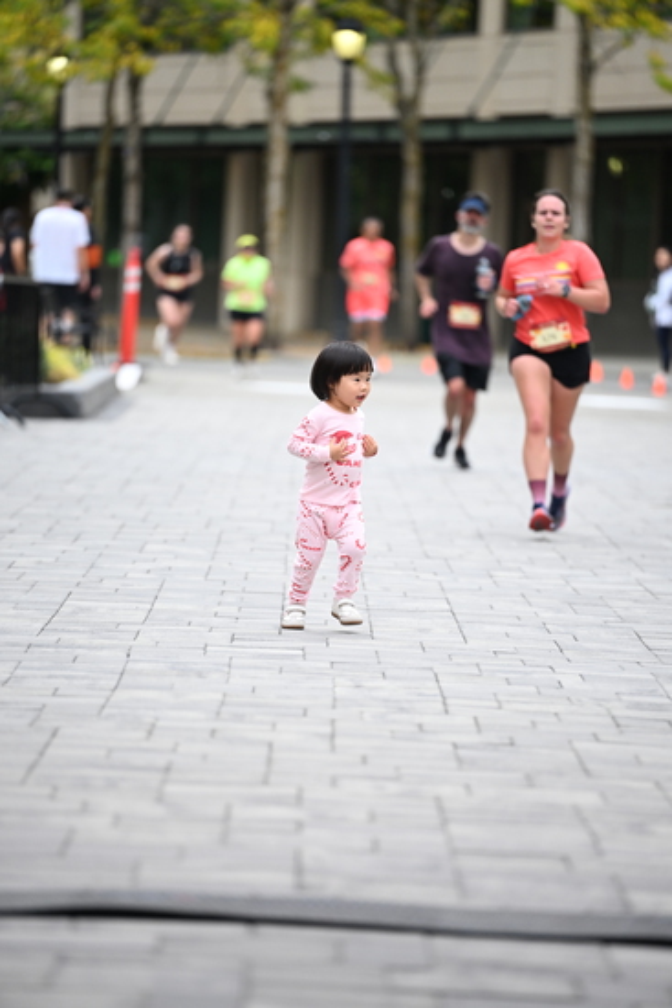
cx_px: 336
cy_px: 504
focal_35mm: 200
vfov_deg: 10.3
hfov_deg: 6.9
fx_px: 5596
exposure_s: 1/2000
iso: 640
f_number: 2.8
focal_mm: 200
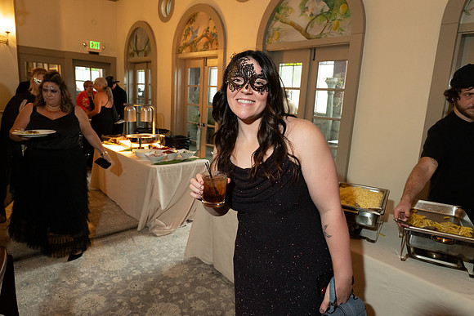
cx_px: 237
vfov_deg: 53.2
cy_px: 158
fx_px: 316
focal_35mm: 24
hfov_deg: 73.7
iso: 2500
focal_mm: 24
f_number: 5.6
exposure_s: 1/60
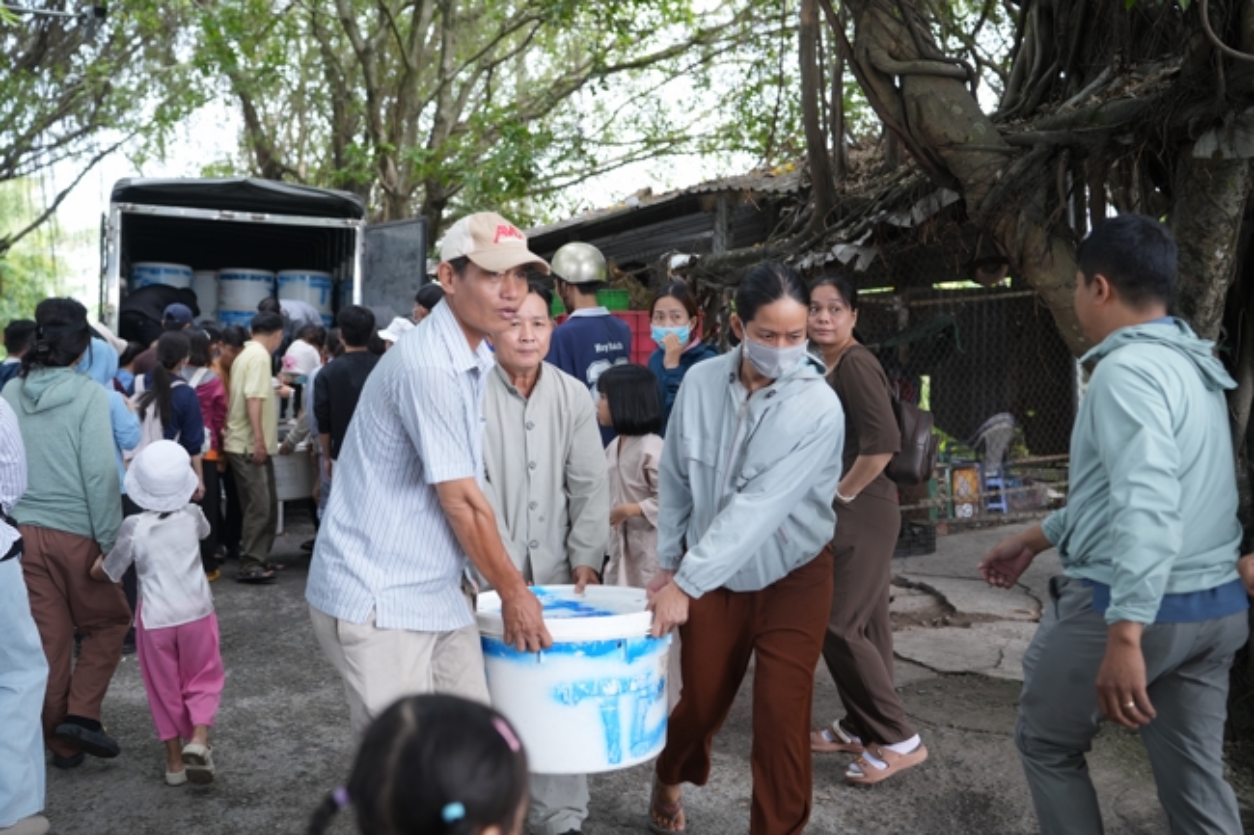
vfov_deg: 37.8
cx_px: 627
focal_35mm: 35
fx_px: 1219
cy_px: 418
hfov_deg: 54.4
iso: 500
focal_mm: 35
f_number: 2.8
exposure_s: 1/400
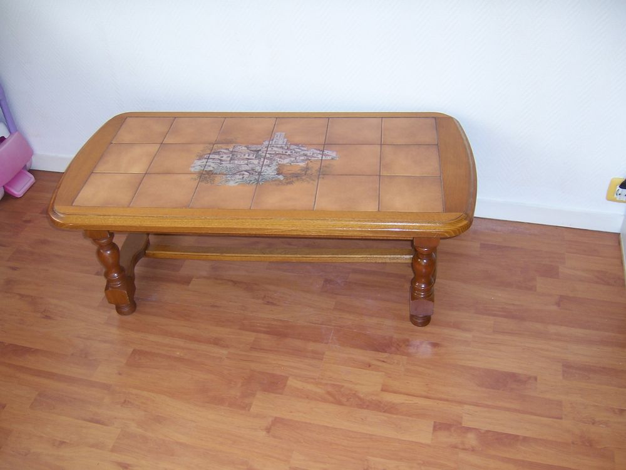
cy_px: 235
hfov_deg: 51.4
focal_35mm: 36
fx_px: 651
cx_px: 313
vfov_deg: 39.7
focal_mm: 6.2
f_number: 2.8
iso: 80
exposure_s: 1/60
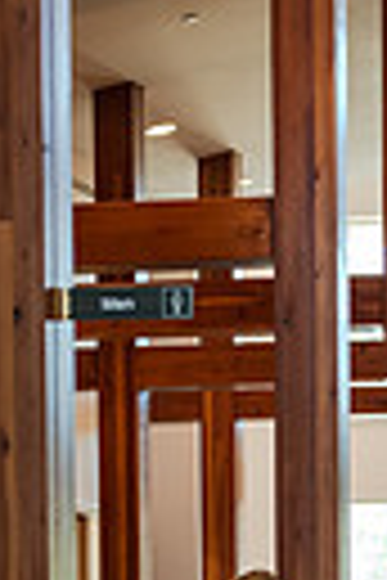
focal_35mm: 167
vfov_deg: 12.1
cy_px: 647
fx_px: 2693
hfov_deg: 8.2
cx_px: 364
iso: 1000
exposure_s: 1/160
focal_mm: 48
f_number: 2.8
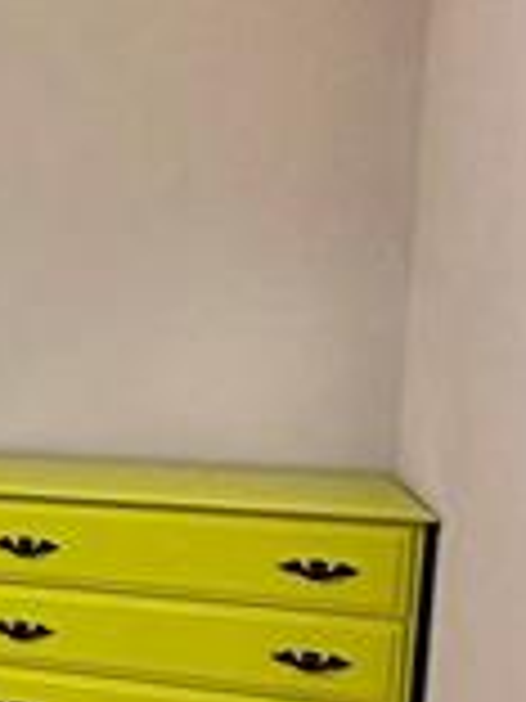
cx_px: -746
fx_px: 1398
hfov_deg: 14.2
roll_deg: +0.0
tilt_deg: -6.3
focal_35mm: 69
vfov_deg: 28.1
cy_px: 414
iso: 640
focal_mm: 2.22
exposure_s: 1/60
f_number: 2.2
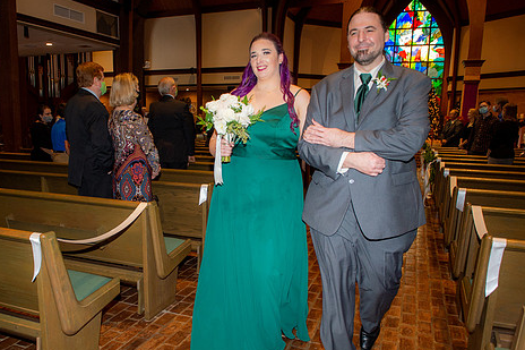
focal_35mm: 30
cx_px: 213
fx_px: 437
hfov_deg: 61.5
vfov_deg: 43.3
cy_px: 213
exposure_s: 1/125
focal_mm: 24
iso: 1600
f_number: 5.6
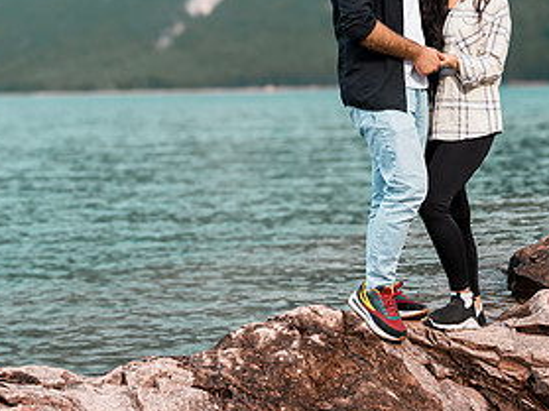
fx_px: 1110
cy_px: 74
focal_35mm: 70
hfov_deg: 27.8
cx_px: 291
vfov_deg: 20.7
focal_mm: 35
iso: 200
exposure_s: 1/2500
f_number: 2.8
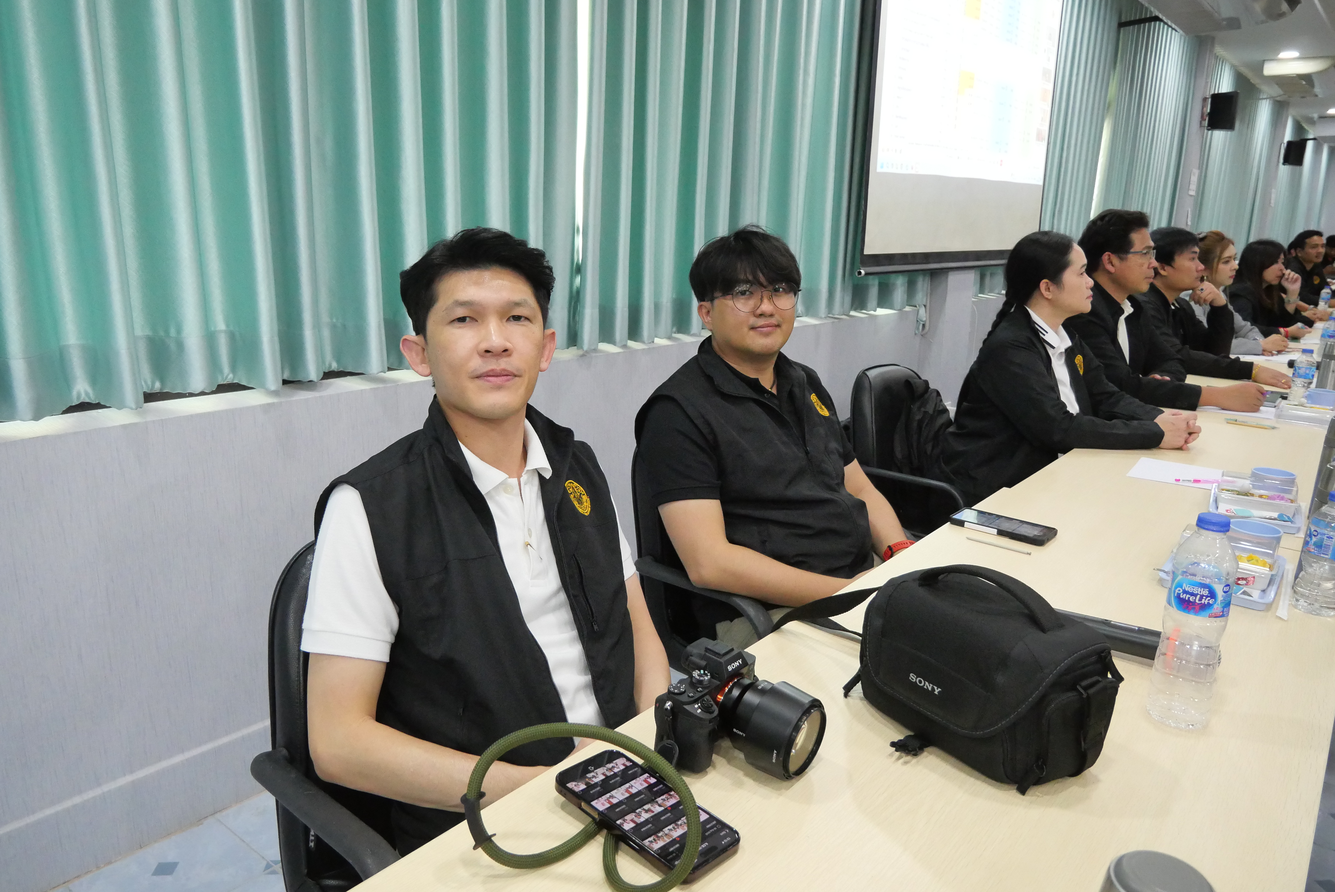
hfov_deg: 73.7
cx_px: 668
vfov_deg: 53.2
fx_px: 891
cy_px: 446
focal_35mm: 24
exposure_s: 1/160
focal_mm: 12
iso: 3200
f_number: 4
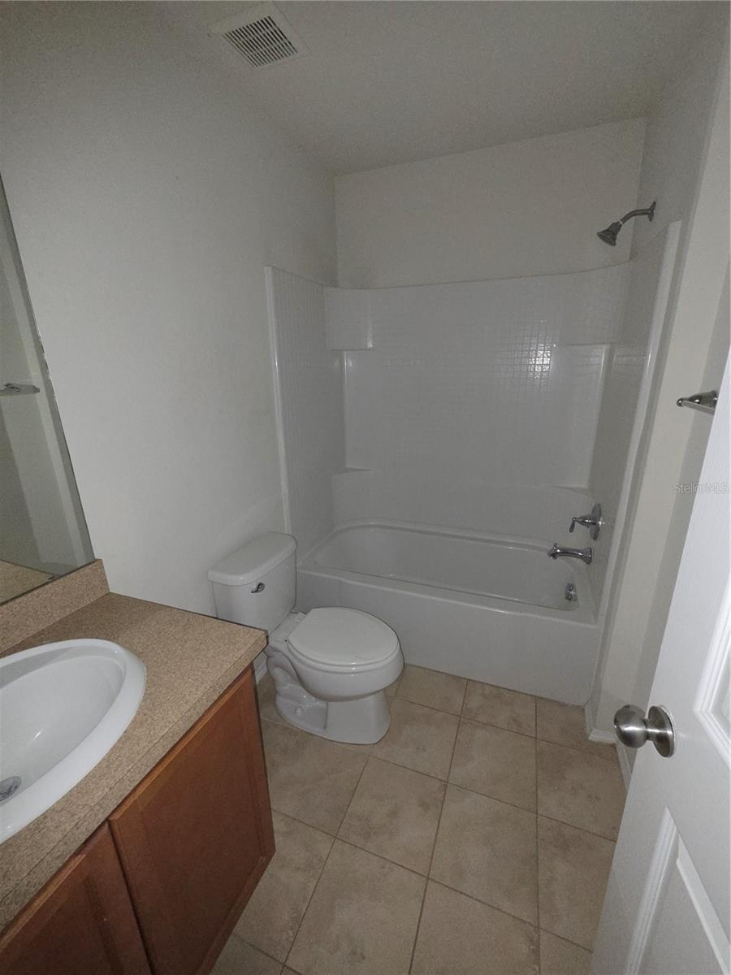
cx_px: 366
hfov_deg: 89.9
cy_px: 488
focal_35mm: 13
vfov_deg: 106.2
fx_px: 366
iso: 320
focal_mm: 2.2
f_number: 2.2
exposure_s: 1/32.8
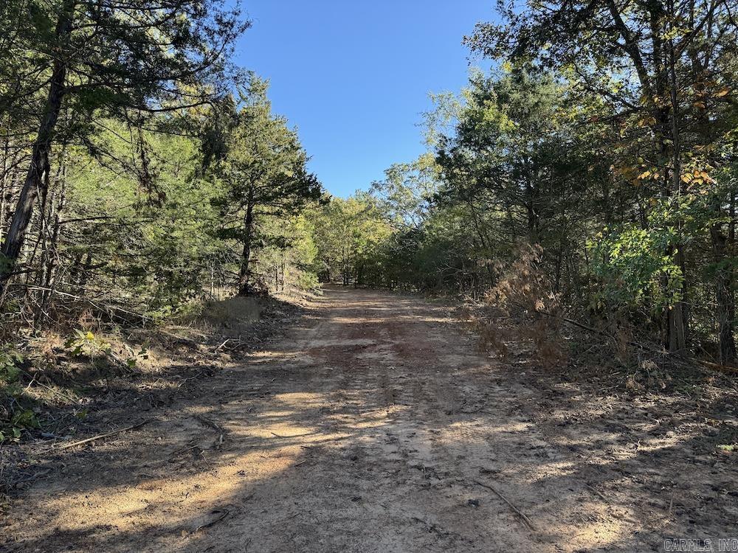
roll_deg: -0.2
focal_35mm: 24
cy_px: 276
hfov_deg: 71.6
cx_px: 369
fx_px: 512
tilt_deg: +4.0
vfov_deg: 56.8
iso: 100
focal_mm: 6.76
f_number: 1.78
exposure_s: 1/575
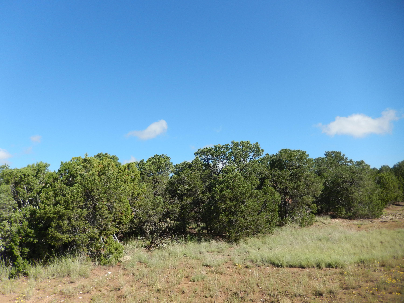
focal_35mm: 25
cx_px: 202
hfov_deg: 69.4
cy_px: 152
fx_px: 292
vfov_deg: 54.9
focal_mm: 4.5
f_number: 3.4
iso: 125
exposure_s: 1/1000
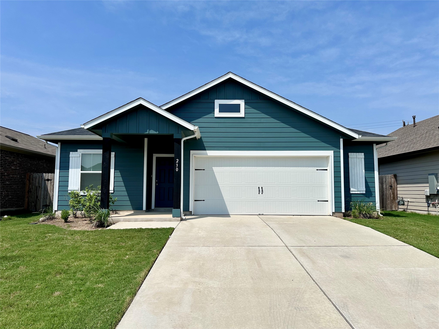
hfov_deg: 71.6
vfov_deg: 56.8
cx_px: 220
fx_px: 304
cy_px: 164
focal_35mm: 24
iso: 80
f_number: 1.78
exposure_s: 1/9709
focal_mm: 6.86
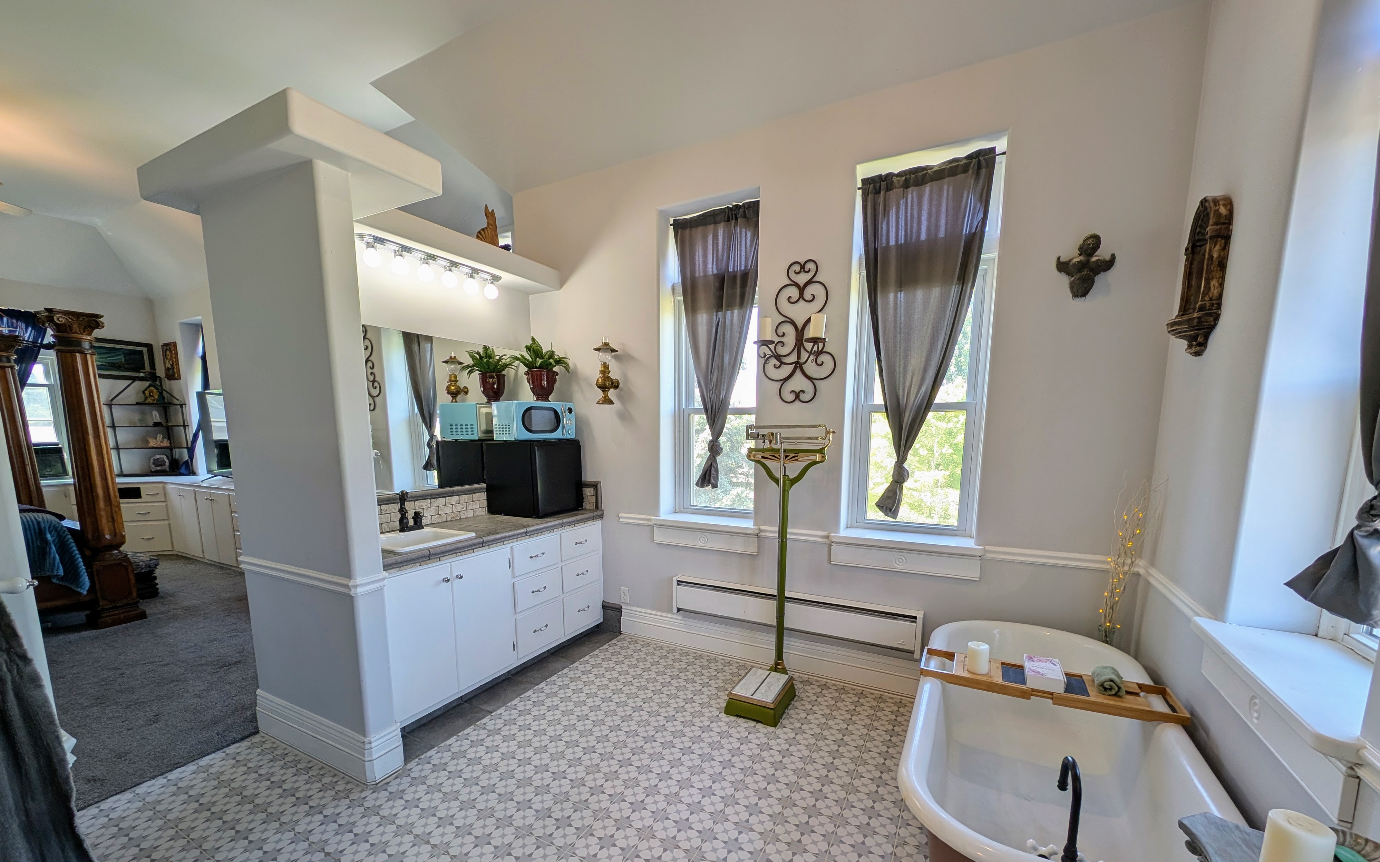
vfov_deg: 82.1
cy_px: 505
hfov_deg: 109.4
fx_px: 489
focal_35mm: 13
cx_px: 682
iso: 38
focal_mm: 2.23
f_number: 1.95
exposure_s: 1/60
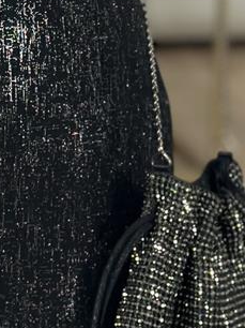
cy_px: -102
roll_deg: -1.1
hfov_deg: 5.9
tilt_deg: -32.5
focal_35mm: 251
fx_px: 2372
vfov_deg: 7.8
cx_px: -105
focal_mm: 6.86
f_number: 1.78
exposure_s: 1/100
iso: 64
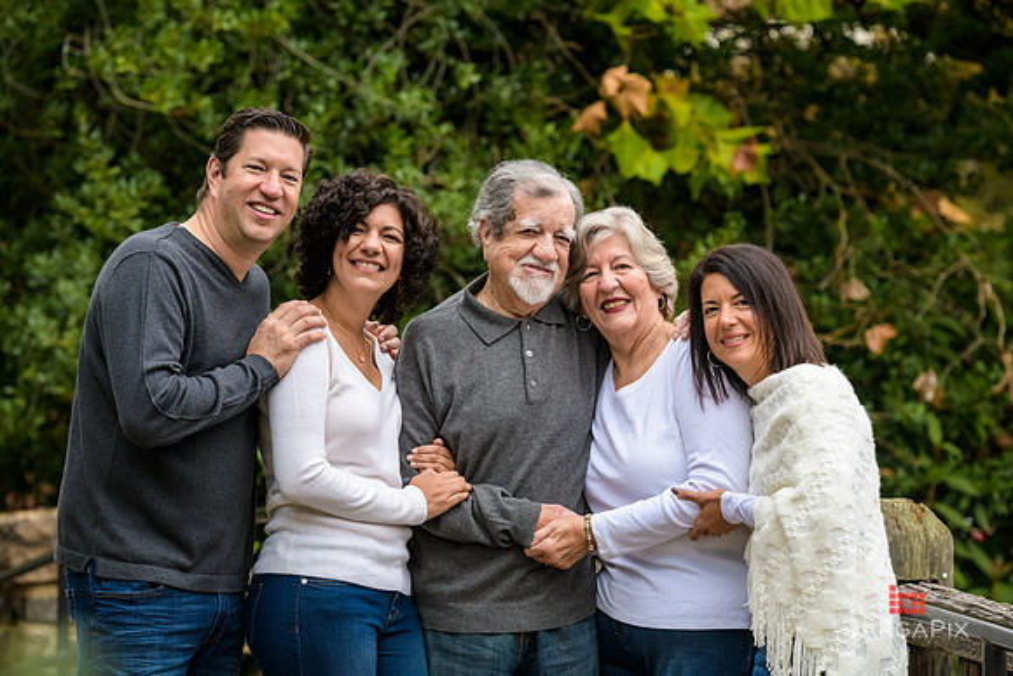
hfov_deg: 15.2
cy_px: 338
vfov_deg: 10.2
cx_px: 506
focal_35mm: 135
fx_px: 3799
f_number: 5.6
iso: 1000
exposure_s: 1/400
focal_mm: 135
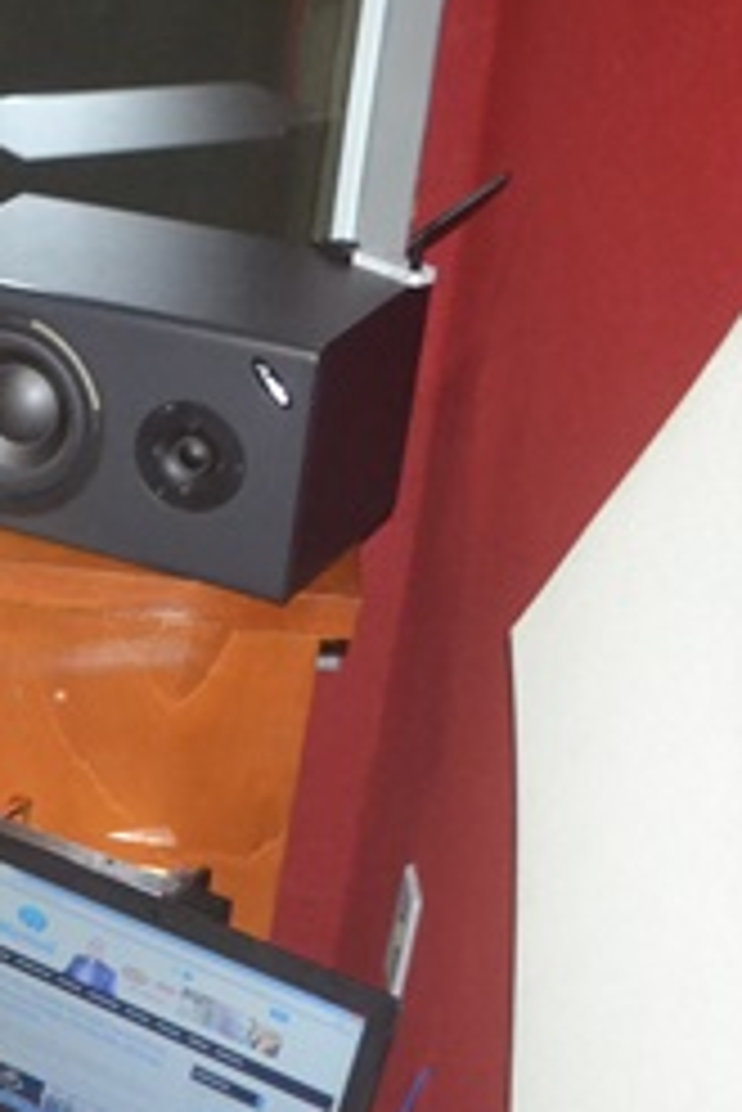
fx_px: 2161
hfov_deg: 16.4
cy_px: 705
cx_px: -585
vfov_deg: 28.7
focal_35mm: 70
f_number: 3.5
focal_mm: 18
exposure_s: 1/60
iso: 3200
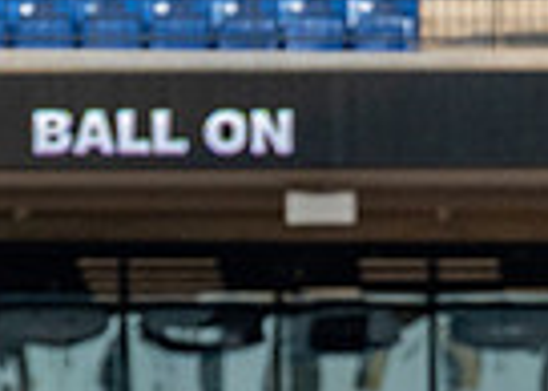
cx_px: 439
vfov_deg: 1.3
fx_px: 16676
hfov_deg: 1.9
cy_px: 964
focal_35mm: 1072
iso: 800
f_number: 3.2
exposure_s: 1/3200
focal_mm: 200
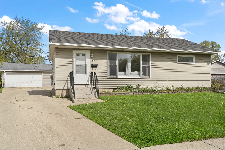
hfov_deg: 58.7
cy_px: 75
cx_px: 112
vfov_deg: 41.1
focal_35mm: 32
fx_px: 200
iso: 125
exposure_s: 1/40
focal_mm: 32
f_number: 9
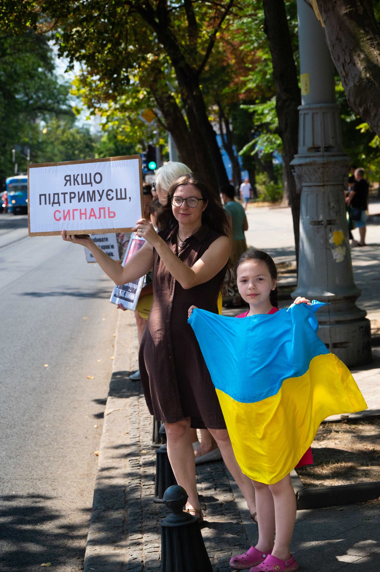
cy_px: 286
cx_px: 190
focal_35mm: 79
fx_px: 1253
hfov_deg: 17.2
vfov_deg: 25.7
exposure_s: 1/2500
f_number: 7.1
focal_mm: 79
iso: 1000
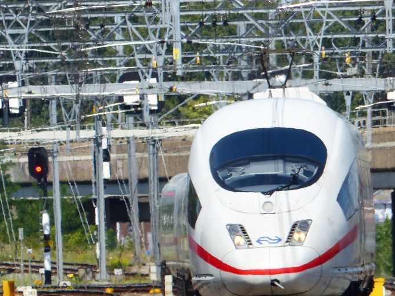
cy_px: 178
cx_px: 260
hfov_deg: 1.9
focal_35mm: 1031
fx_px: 11765
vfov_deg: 1.4
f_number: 4
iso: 100
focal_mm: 105.1
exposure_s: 1/1300
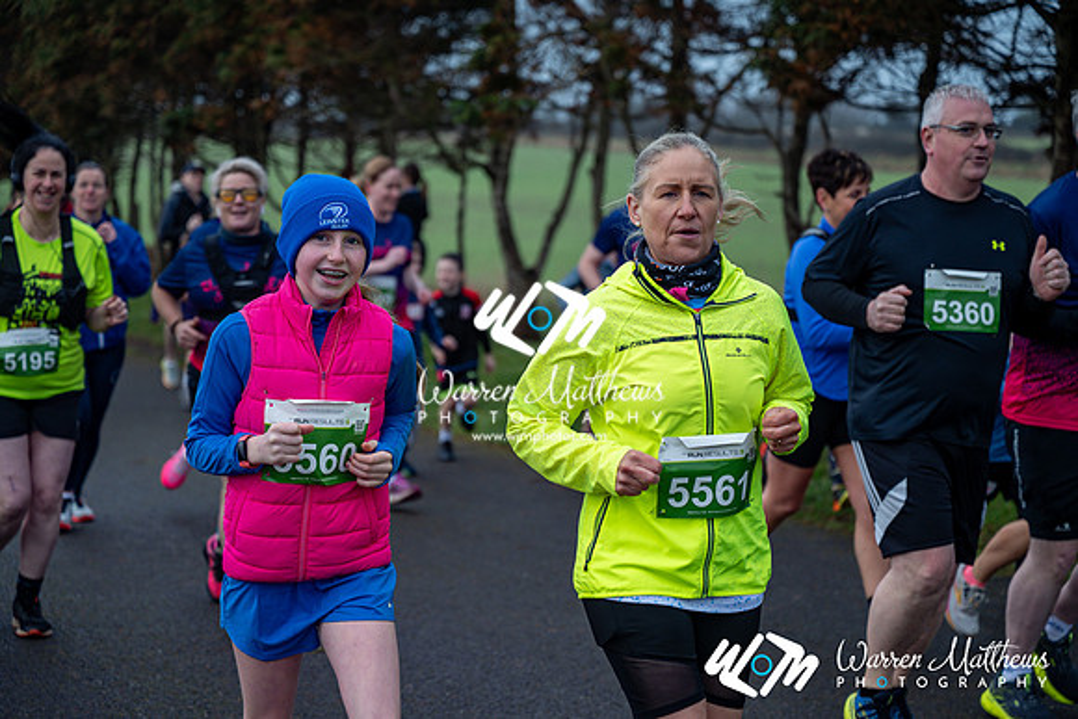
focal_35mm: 70
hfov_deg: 28.8
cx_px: 539
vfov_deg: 19.5
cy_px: 360
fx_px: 2097
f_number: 2.8
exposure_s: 1/1250
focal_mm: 70
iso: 360
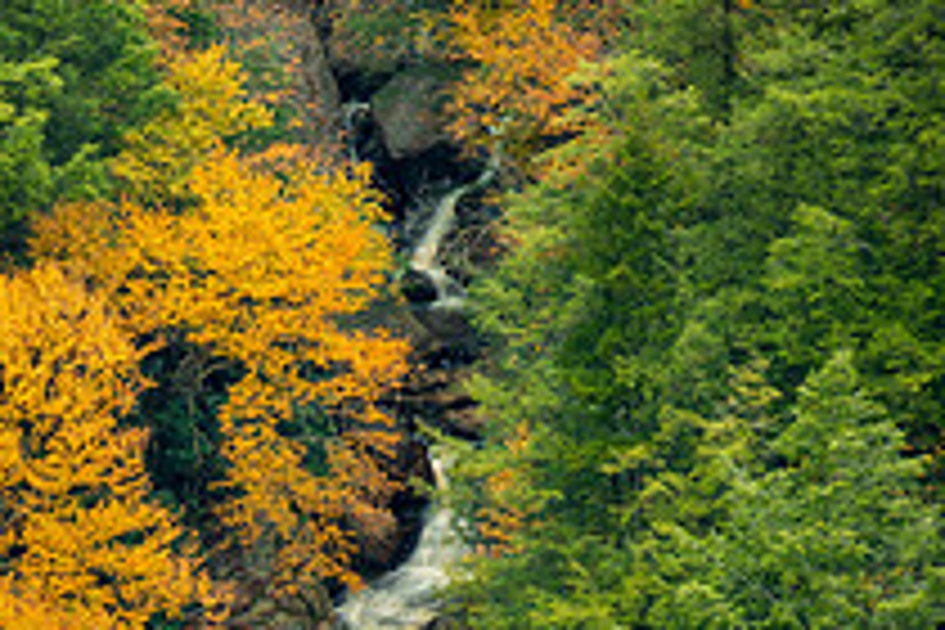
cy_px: 569
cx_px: -50
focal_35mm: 746
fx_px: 19581
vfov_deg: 1.8
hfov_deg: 2.8
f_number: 13
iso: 100
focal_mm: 180
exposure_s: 1.6
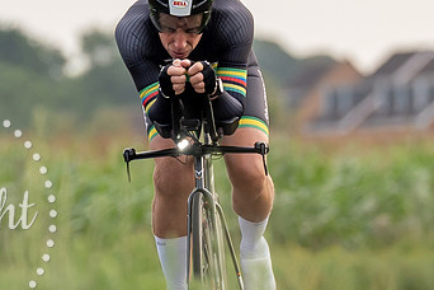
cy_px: 195
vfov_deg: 1.1
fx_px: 15418
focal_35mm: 1279
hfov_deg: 1.6
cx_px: 207
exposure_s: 1/800
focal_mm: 200
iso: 100
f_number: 3.5
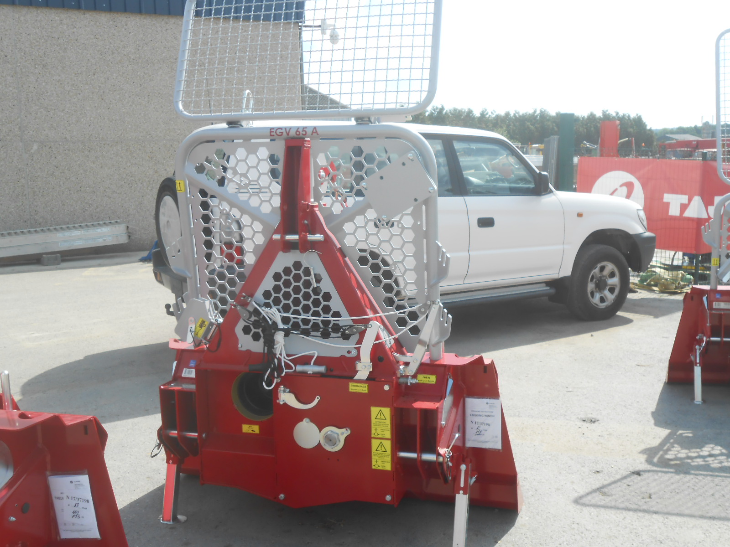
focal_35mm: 38
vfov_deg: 37.7
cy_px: 274
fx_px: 801
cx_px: 365
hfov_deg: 49.0
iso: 80
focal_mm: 6.8
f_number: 4.2
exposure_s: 1/320
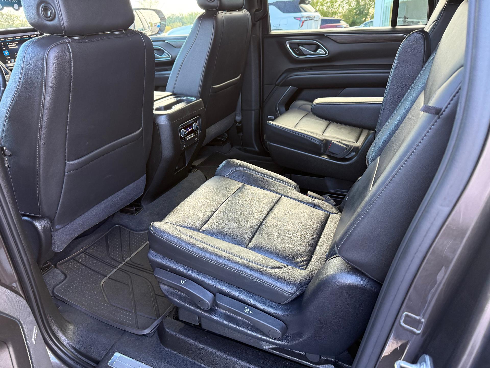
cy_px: 184
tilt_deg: -21.4
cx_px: 245
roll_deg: +2.5
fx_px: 340
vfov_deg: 56.8
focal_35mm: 24
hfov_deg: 71.6
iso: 200
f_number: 1.78
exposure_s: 1/76
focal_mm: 6.76
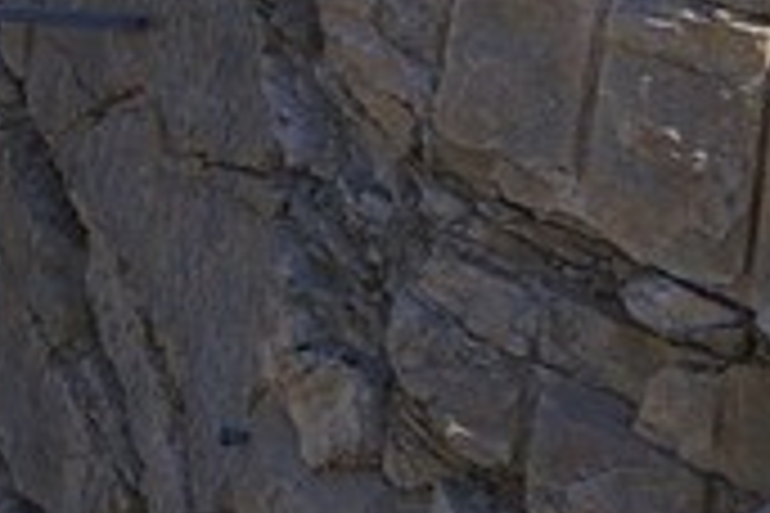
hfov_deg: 3.3
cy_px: -382
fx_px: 13319
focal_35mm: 623
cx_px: -543
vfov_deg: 2.2
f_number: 11
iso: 200
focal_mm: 55
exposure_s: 1/350
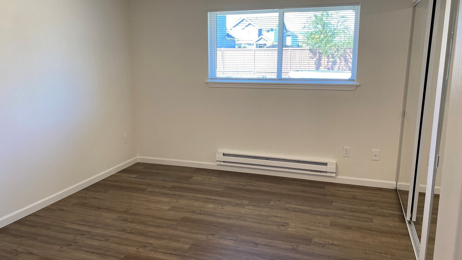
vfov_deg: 40.2
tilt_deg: -10.6
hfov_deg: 66.1
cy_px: 127
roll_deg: -0.3
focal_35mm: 29
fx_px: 355
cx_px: 233
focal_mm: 4.25
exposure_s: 1/120
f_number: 1.8
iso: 125
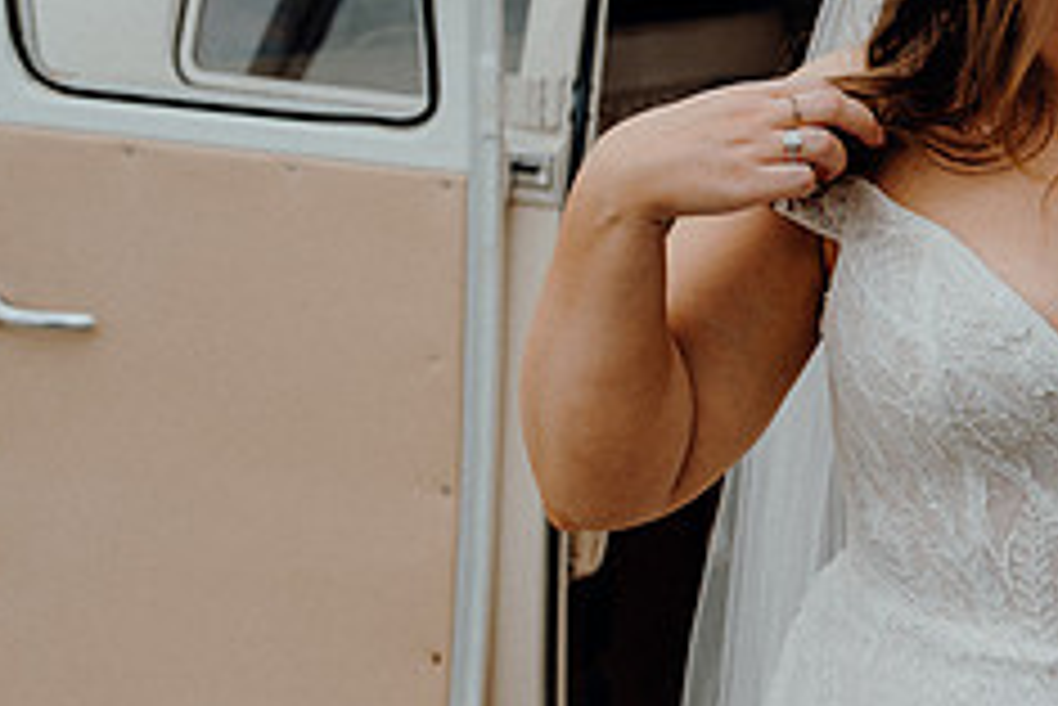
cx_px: 1283
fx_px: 2470
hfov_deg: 22.2
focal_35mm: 84
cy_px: 218
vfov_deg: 16.2
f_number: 3.5
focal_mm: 34
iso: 125
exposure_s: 1/200
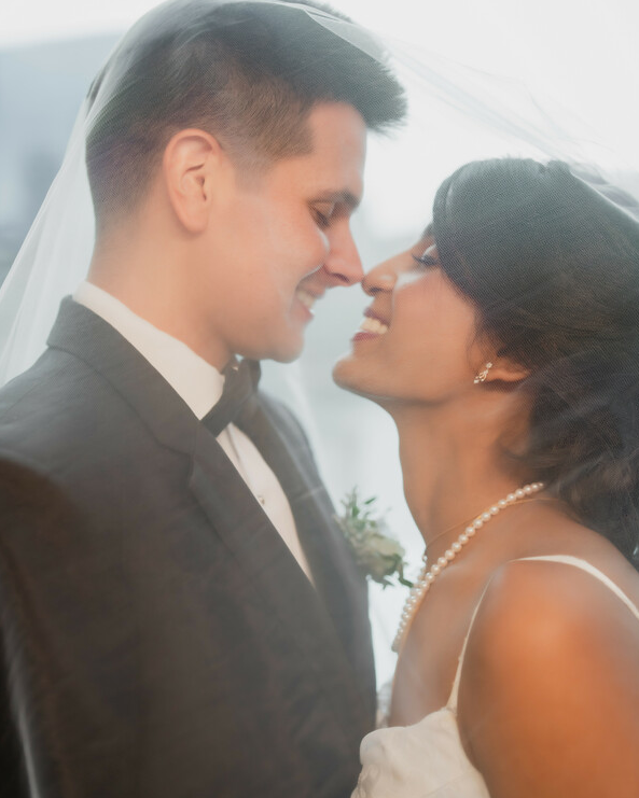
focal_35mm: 57
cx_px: 321
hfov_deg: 26.7
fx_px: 1347
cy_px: 362
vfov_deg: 33.0
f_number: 2.5
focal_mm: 50
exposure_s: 1/320
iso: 1250
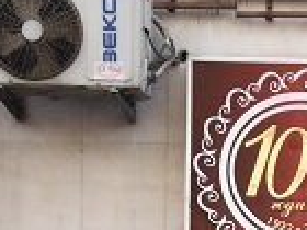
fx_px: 3450
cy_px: 646
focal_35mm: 389
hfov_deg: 4.9
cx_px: 772
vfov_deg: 3.7
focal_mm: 42
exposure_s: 1/250
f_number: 5.6
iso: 320
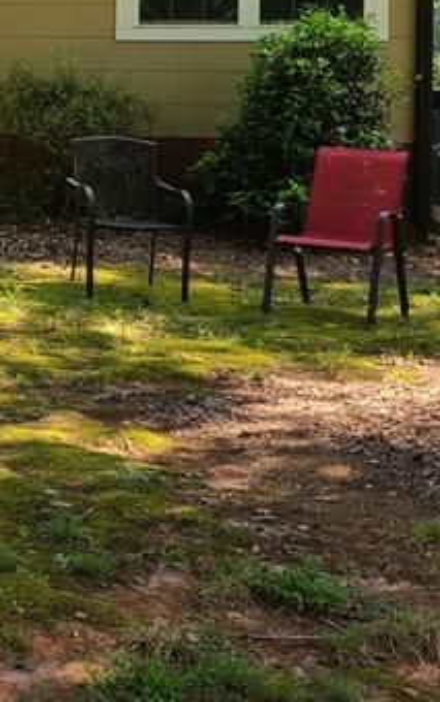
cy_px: 58
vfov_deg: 24.2
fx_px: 1590
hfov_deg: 13.7
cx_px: -413
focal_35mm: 83
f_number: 1.8
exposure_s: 1/365
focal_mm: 5.4
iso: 40
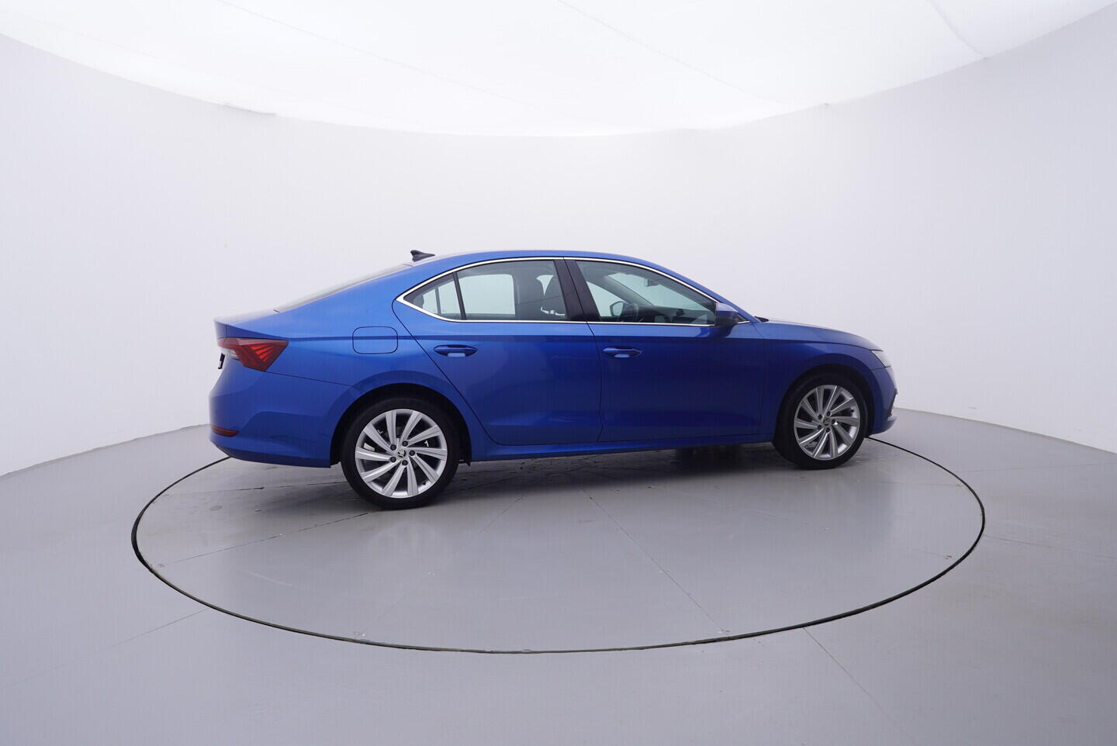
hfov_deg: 77.3
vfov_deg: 56.2
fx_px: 699
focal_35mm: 22
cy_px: 373
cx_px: 558
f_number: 5
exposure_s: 1/80
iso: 200
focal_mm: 15
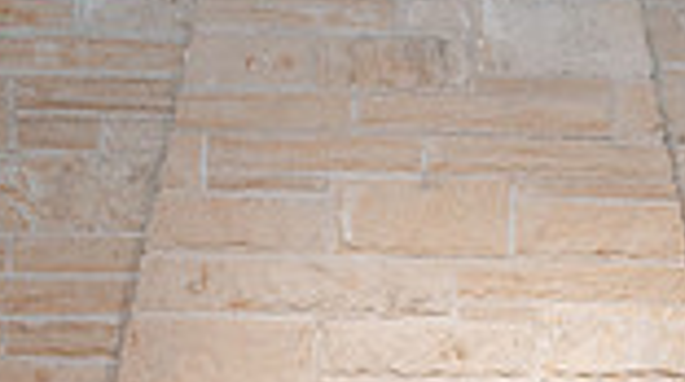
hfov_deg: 15.0
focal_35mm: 143
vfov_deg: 8.1
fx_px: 2592
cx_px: 419
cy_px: 718
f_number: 2.8
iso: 1000
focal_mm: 35
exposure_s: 1/200
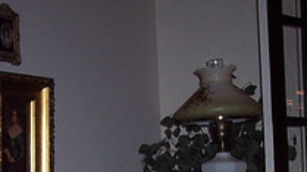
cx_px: 97
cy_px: 298
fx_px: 959
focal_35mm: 118
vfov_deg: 9.8
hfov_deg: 18.1
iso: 100
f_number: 2.8
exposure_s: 1/60
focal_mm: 8
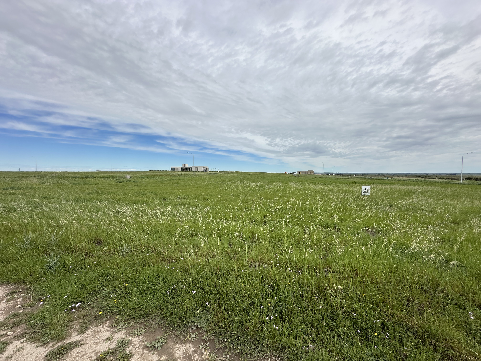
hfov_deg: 102.1
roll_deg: -0.2
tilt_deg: -2.4
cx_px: 240
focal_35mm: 14
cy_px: 180
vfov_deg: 85.7
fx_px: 195
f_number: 2.2
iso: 50
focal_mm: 2.22
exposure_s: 1/3040
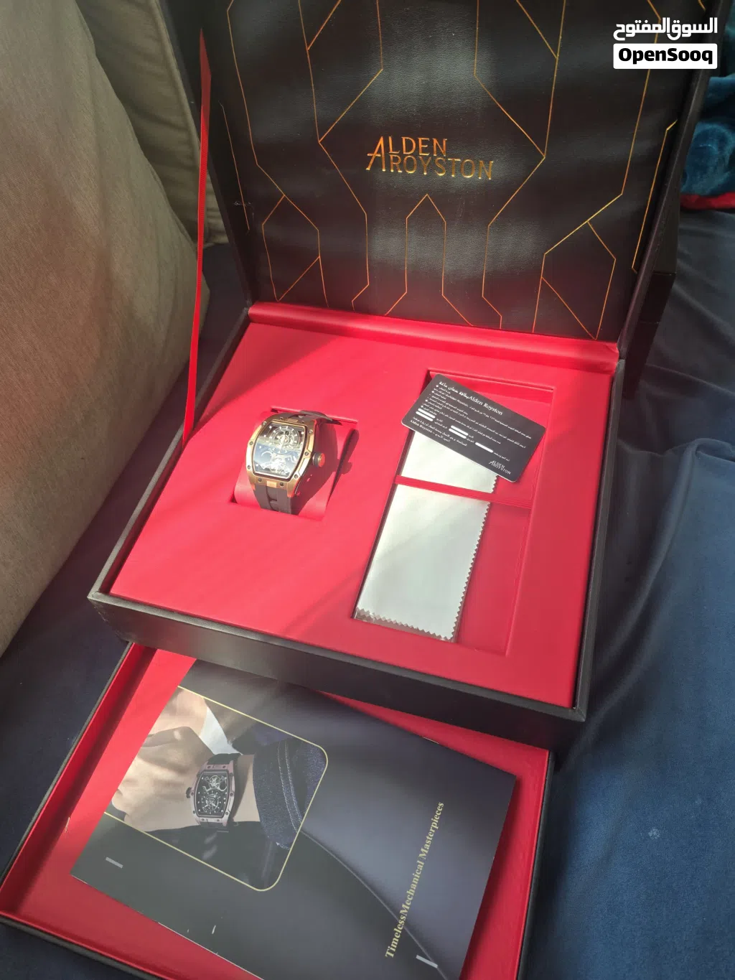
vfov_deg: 73.9
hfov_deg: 58.9
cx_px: 368
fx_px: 651
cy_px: 490
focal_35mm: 23
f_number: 1.7
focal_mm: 6.3
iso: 80
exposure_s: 1/180
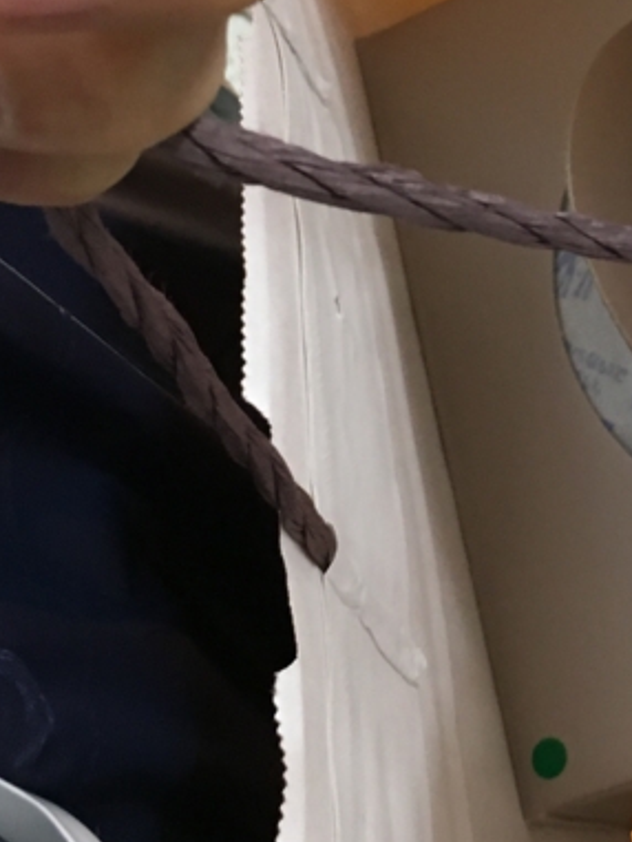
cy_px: 225
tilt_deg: -70.9
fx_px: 1898
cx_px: 822
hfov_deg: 17.7
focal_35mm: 78
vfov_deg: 24.8
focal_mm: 4.15
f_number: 2.2
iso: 100
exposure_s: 1/30
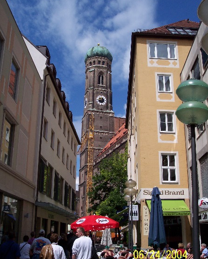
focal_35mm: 40
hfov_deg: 37.3
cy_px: 133
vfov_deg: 45.8
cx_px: 104
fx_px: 308
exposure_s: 1/1000
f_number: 4.8
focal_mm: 8
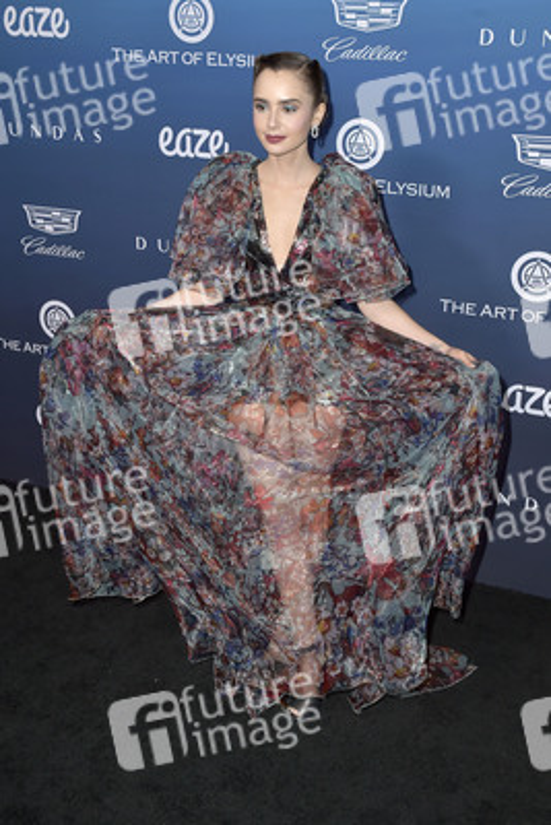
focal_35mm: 38
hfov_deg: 35.1
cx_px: 276
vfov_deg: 50.7
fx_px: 872
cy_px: 412
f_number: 5.6
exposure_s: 1/250
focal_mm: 38
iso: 320
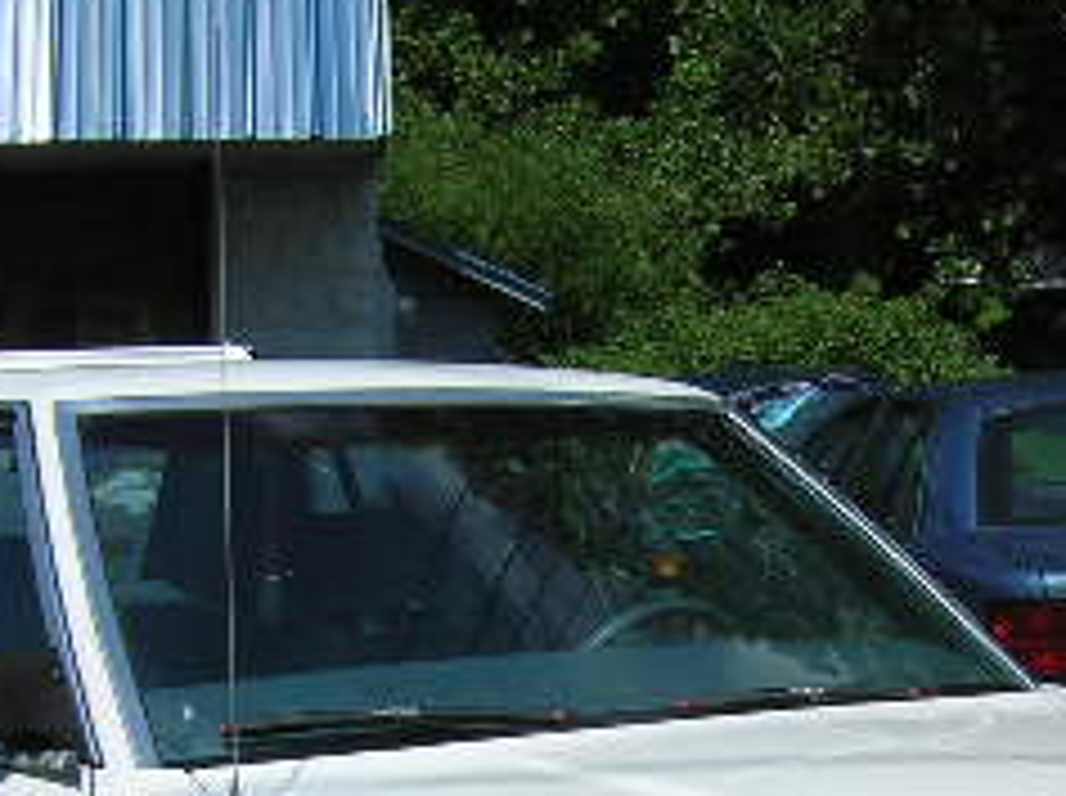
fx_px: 2829
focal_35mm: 92
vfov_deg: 15.6
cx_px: 652
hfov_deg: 21.3
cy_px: 868
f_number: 4.9
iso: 50
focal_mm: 5.7
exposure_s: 1/893
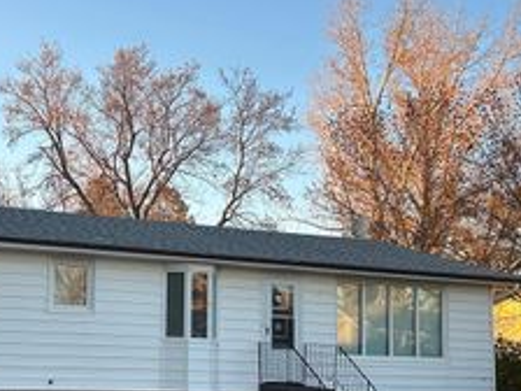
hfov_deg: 32.3
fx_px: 873
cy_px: 243
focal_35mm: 58
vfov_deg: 25.2
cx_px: 100
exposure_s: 1/569
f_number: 1.5
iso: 50
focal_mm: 5.7
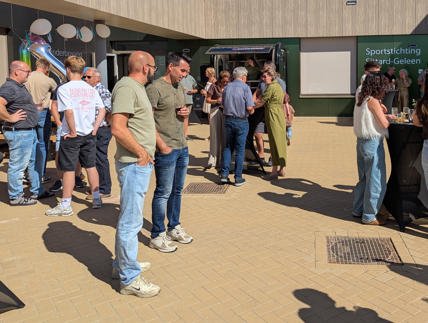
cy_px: 97
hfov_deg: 51.7
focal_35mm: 35
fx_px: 433
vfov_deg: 40.1
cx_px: 279
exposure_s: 1/2976
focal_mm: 6.81
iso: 41
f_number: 1.85
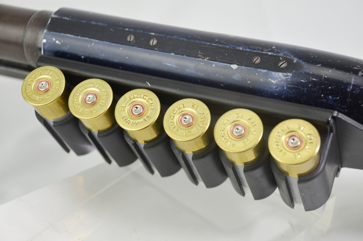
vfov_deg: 15.6
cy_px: 120
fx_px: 875
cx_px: 182
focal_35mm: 87
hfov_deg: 23.4
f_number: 5
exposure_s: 1/250
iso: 500
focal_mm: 58
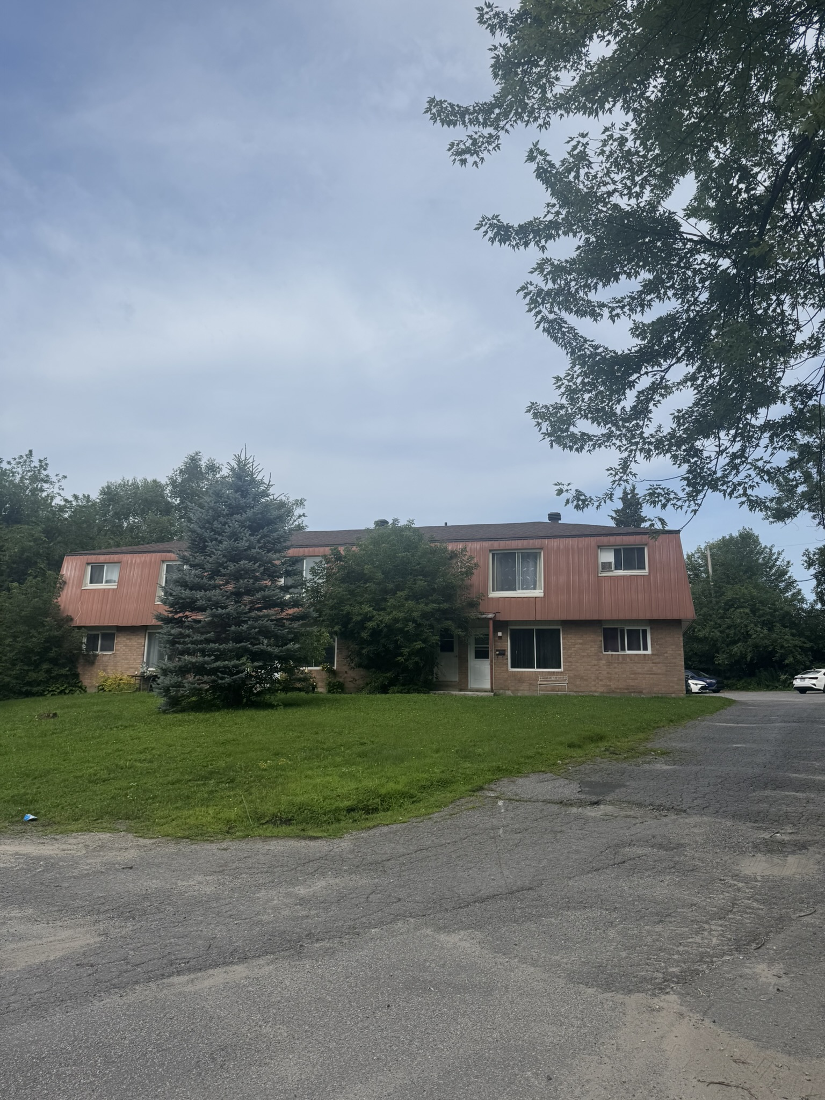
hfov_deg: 56.8
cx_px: 412
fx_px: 763
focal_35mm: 24
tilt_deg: +11.5
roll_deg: -1.2
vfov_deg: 71.6
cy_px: 550
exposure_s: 1/6410
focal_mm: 6.76
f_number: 1.78
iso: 80
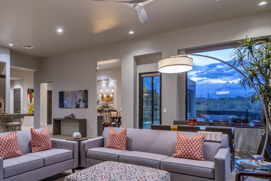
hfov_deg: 65.7
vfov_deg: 47.7
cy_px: 107
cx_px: 91
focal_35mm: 27
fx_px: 203
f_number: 9
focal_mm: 20
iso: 200
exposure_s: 1
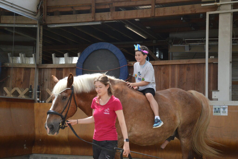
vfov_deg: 18.9
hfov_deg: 28.1
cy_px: 80
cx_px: 119
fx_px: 476
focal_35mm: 72
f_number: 4.8
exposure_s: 1/500
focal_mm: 48
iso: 2000
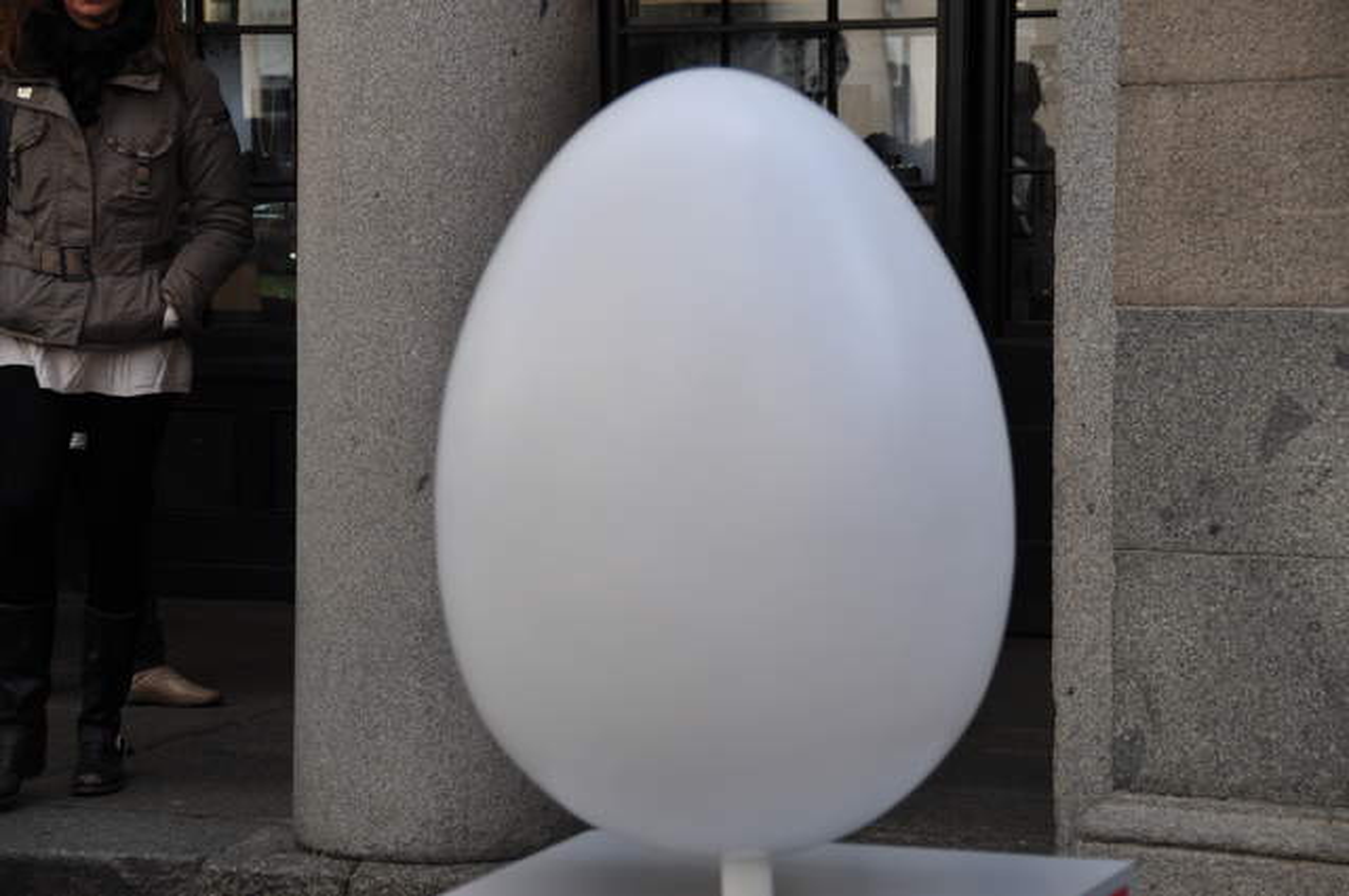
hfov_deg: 18.2
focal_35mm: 112
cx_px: 674
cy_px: 448
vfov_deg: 12.1
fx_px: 4210
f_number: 5.6
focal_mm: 75
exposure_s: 1/500
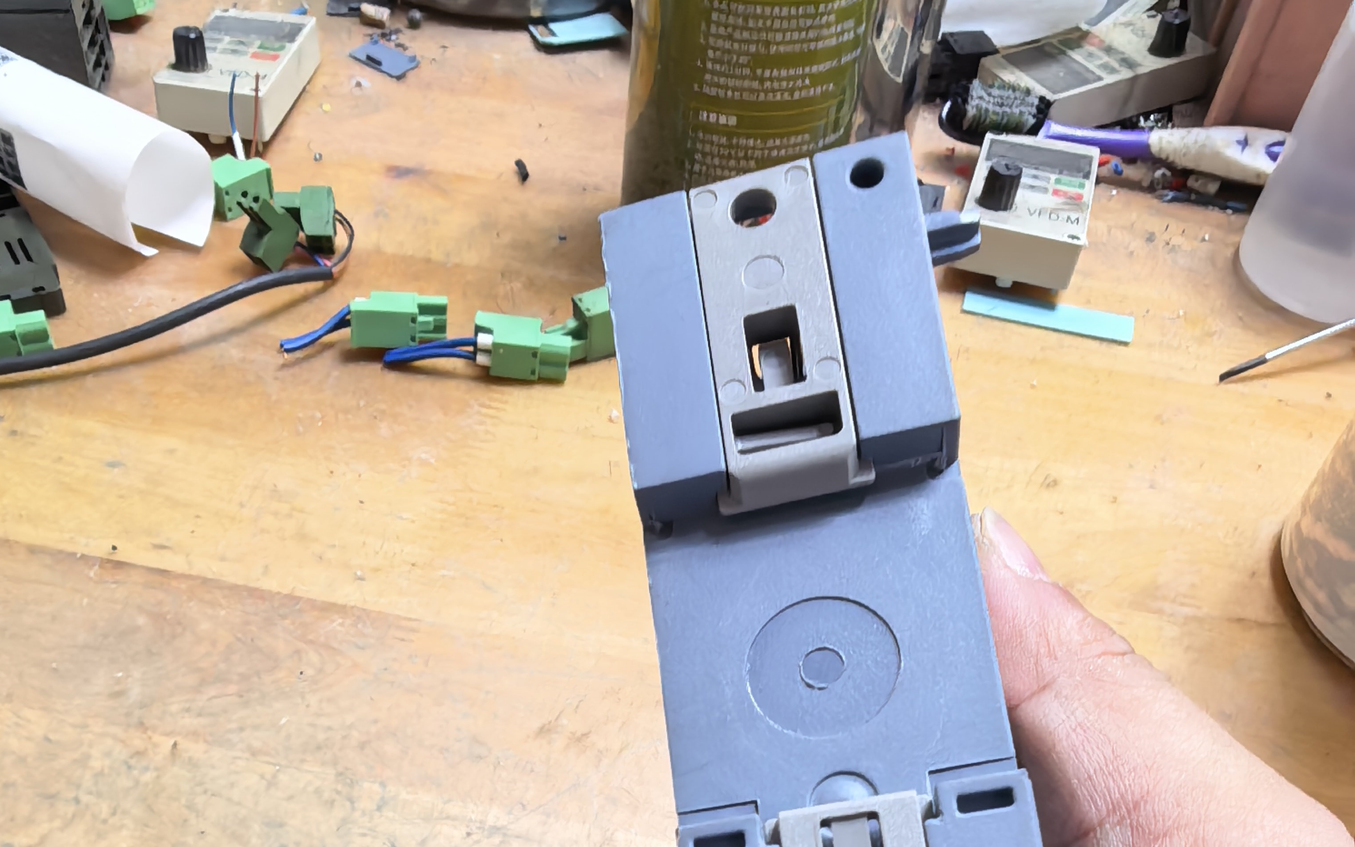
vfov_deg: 33.3
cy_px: 895
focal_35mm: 34
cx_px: 676
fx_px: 1255
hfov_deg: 56.7
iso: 160
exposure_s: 1/100
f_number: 2.2
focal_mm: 1.95
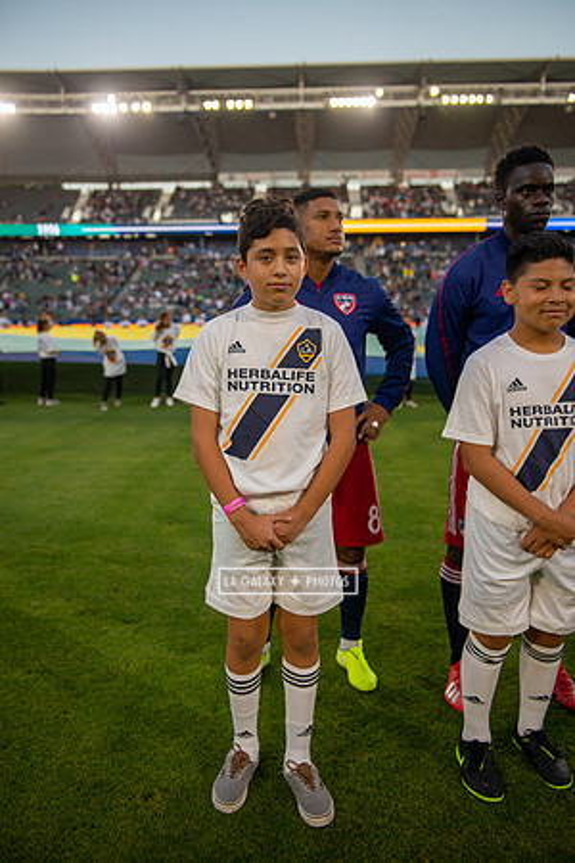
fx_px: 743
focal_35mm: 31
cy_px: 432
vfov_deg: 60.3
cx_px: 288
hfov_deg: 42.3
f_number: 2.8
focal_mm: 31
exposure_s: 1/640
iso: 400
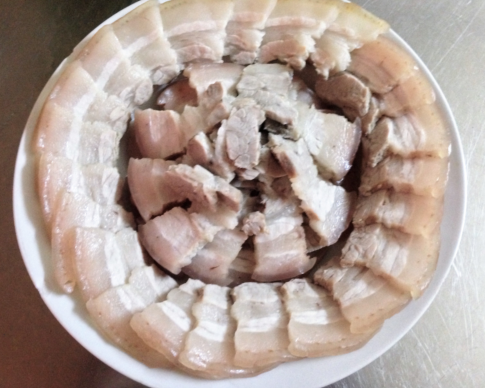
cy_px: 195
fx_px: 502
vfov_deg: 42.2
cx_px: 240
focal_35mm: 35
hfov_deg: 51.5
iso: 500
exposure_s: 1/17
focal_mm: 4.12
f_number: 2.4
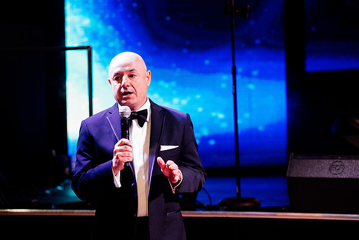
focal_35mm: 135
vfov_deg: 10.2
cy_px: 120
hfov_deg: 15.2
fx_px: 1347
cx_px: 180
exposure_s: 1/200
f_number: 4
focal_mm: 135
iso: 2000
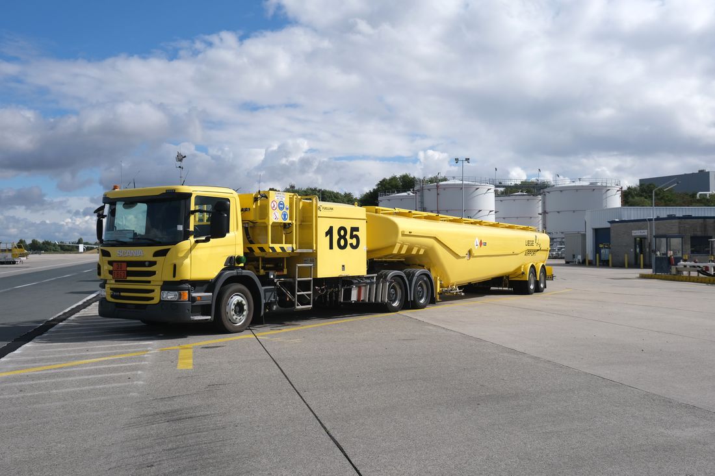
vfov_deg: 37.8
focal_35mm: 35
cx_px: 358
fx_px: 695
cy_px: 238
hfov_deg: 54.4
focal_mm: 23.3
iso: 200
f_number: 5.6
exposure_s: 1/1500
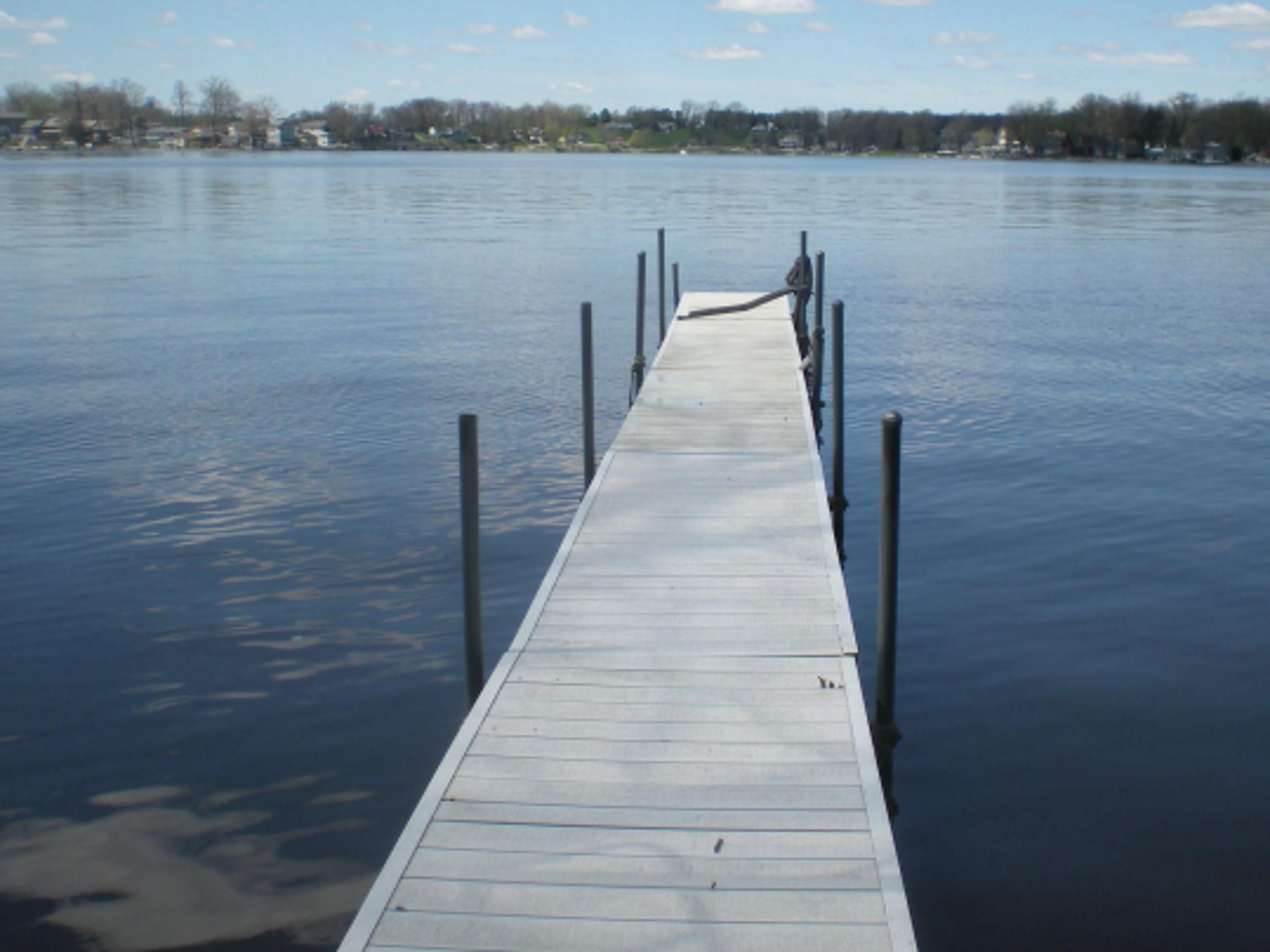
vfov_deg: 30.9
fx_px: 1724
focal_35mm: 47
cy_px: 476
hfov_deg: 40.4
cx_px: 717
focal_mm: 6.3
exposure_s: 1/458
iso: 64
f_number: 4.6
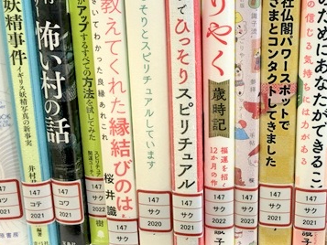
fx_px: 444
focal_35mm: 47
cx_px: 235
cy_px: 89
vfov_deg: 30.7
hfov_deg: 39.6
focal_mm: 3.99
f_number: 1.8
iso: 32
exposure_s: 1/24
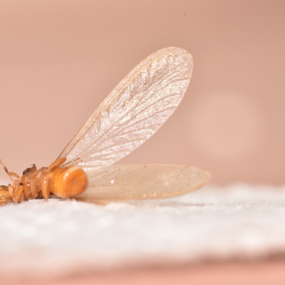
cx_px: 197
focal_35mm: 384
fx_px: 3577
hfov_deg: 4.6
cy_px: 142
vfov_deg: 4.6
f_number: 20
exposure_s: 1/160
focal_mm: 200
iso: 125
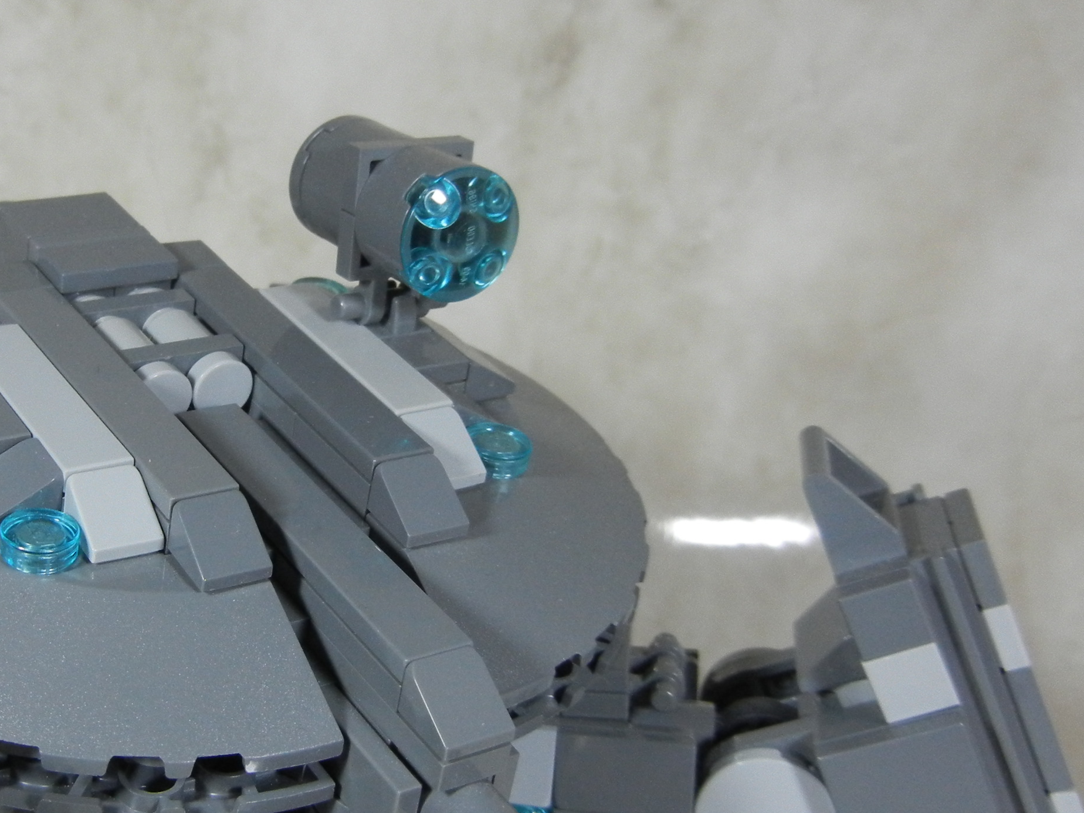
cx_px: 237
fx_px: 1660
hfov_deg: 35.2
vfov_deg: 27.5
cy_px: 459
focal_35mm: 53
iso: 400
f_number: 3.5
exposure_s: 1/89
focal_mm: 5.4
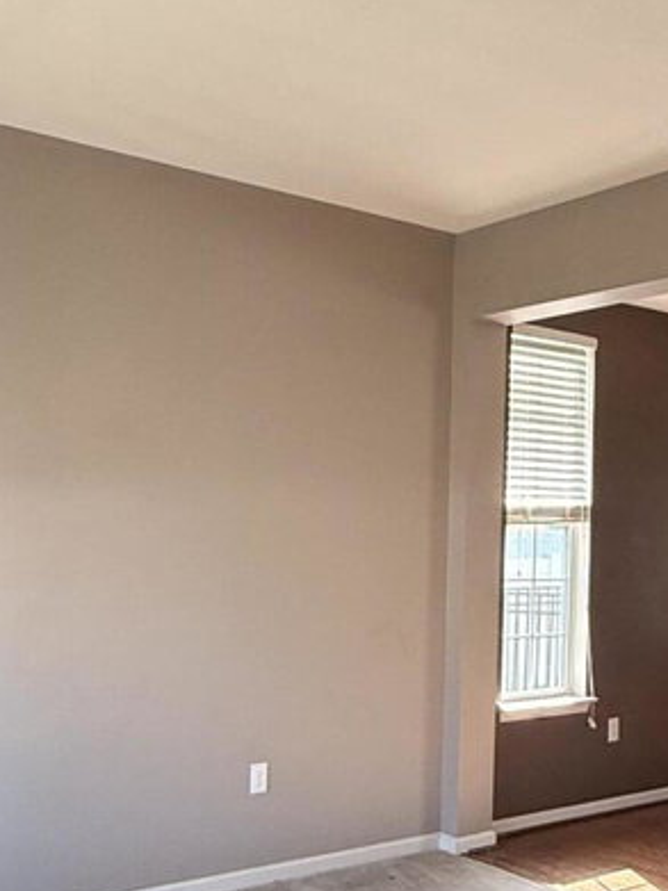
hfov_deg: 33.6
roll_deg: -1.1
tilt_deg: -1.2
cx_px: 351
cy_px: 574
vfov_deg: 43.4
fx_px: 1107
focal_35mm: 43
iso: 200
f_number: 2.2
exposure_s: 1/99
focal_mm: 2.22
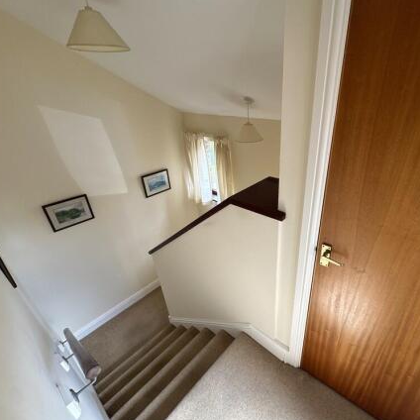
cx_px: 259
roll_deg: +0.2
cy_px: 213
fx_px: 233
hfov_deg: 82.6
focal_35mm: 17
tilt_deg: -28.4
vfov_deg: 84.0
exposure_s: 1/99
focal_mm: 2.22
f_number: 2.2
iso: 64
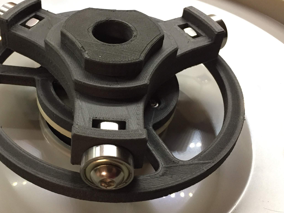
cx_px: 93
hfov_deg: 40.7
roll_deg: -4.4
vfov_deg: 31.4
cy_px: 88
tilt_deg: -43.5
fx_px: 377
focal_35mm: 46
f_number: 2.2
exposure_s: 1/17
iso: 250
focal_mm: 4.15
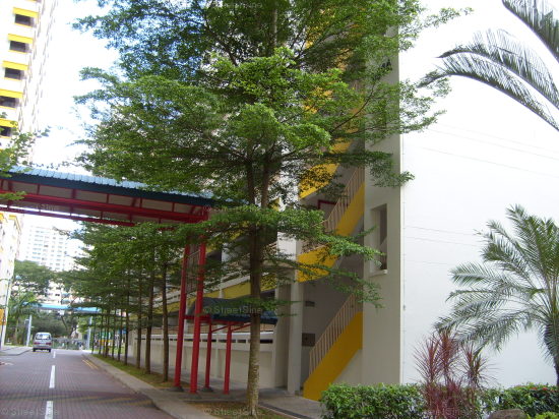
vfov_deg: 40.7
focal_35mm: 35
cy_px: 210
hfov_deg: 52.6
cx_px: 280
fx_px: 565
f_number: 2.8
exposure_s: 1/180
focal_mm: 5.8
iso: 80
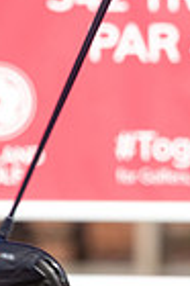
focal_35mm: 1535
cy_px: -38
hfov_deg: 0.9
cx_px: 381
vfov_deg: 1.3
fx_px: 12181
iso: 160
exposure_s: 1/1000
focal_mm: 300
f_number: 5.6
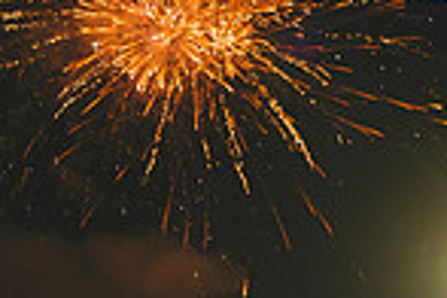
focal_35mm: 95
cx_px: -213
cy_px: 184
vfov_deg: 14.4
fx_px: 1179
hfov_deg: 19.0
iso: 800
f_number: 2.8
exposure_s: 1/100
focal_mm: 24
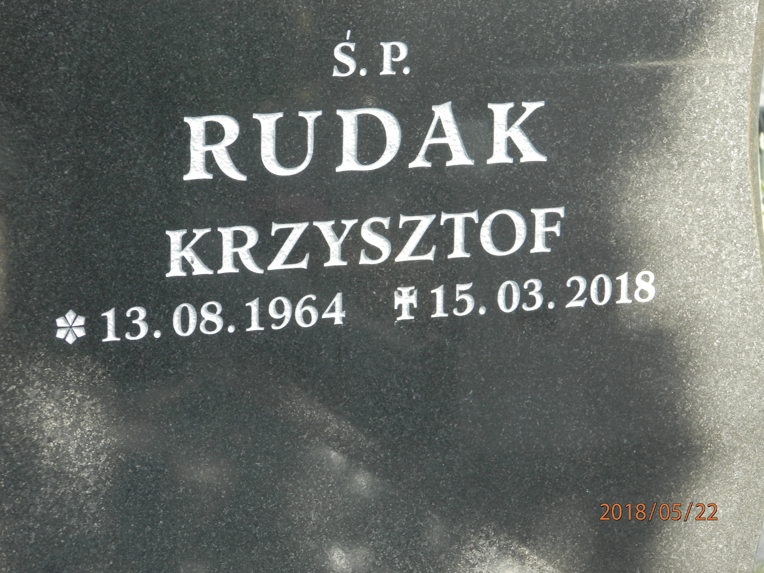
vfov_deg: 11.2
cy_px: 286
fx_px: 2913
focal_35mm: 132
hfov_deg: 14.9
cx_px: 382
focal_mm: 23.6
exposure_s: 1/50
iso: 200
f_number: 4.7
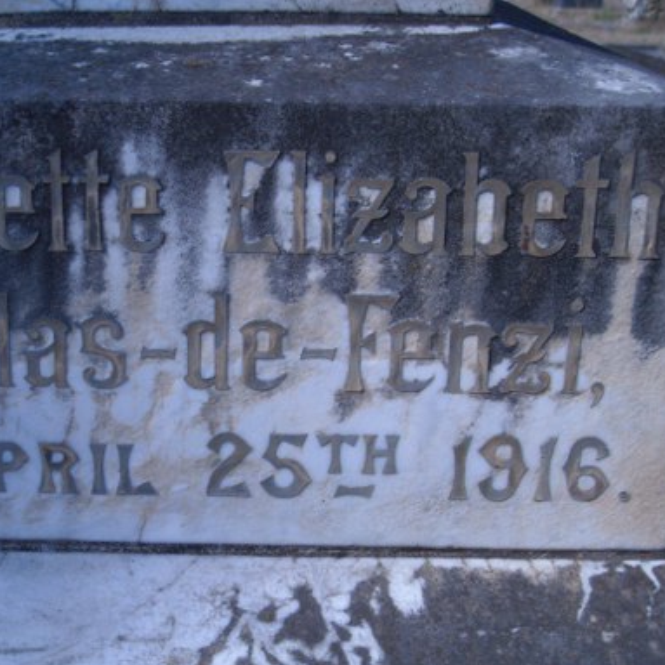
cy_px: 375
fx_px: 1413
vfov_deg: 26.5
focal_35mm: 65
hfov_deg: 26.1
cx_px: 160
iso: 64
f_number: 6.1
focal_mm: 7.1
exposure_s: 1/201
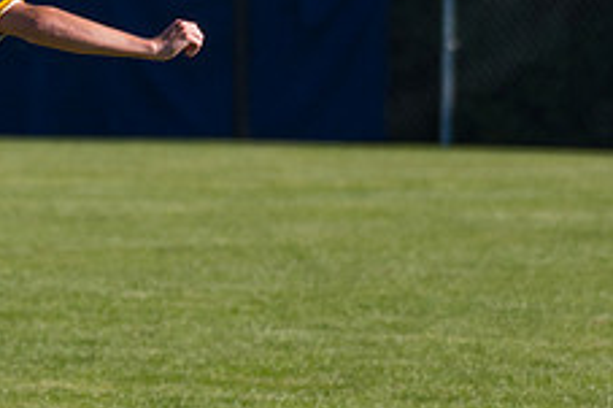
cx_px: -151
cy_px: 197
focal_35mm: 921
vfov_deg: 1.5
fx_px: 15671
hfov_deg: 2.2
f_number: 5.6
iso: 320
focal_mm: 240
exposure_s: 1/2000
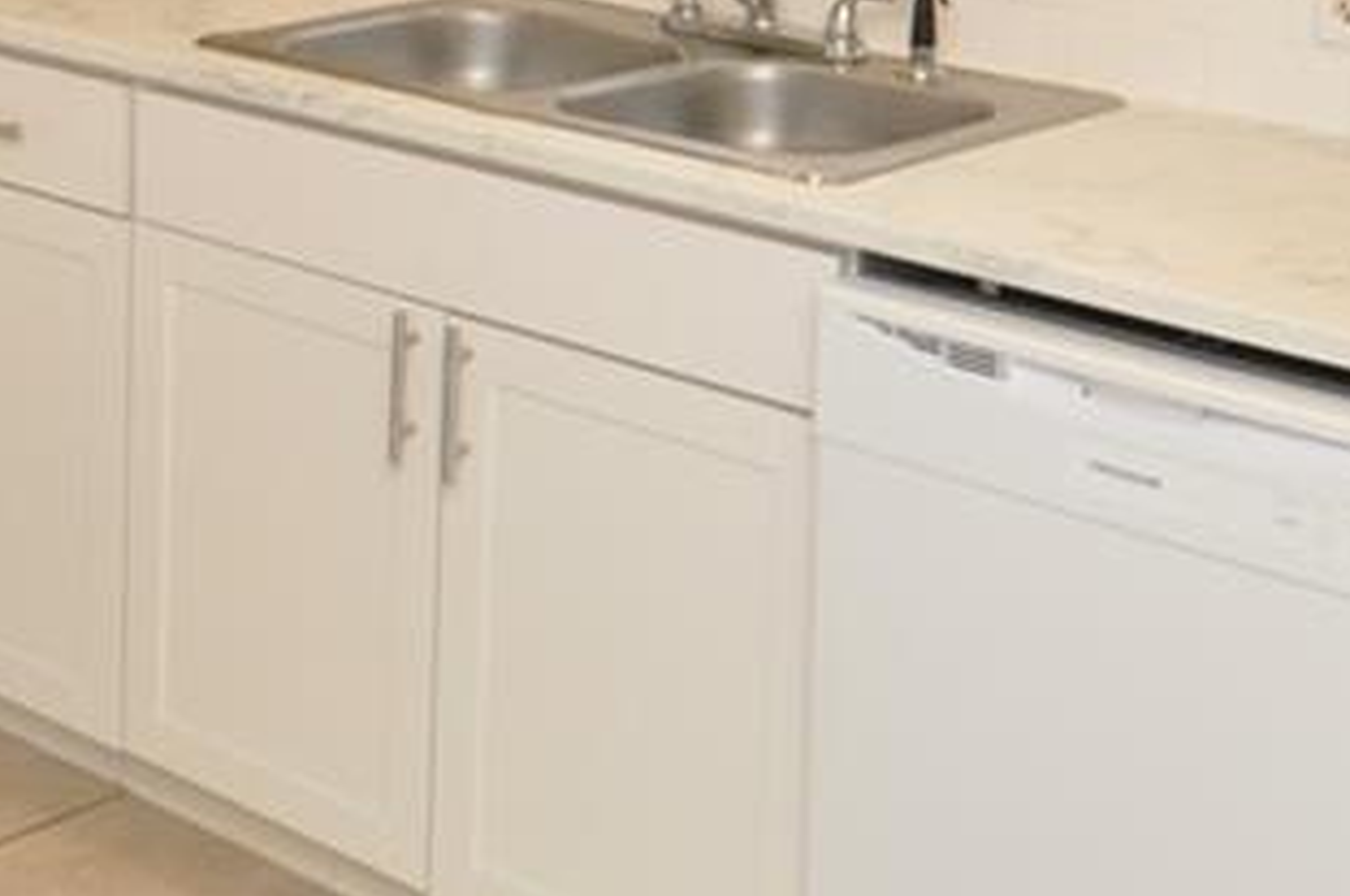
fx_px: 2883
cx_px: 199
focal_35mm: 77
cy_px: -156
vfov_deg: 16.9
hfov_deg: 25.7
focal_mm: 10
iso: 400
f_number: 4
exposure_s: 1/60
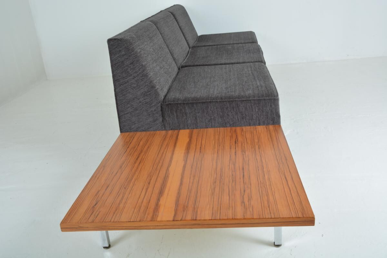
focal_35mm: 38
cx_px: 194
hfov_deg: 51.3
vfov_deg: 35.5
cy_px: 129
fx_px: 403
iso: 500
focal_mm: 25
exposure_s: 1/160
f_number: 8
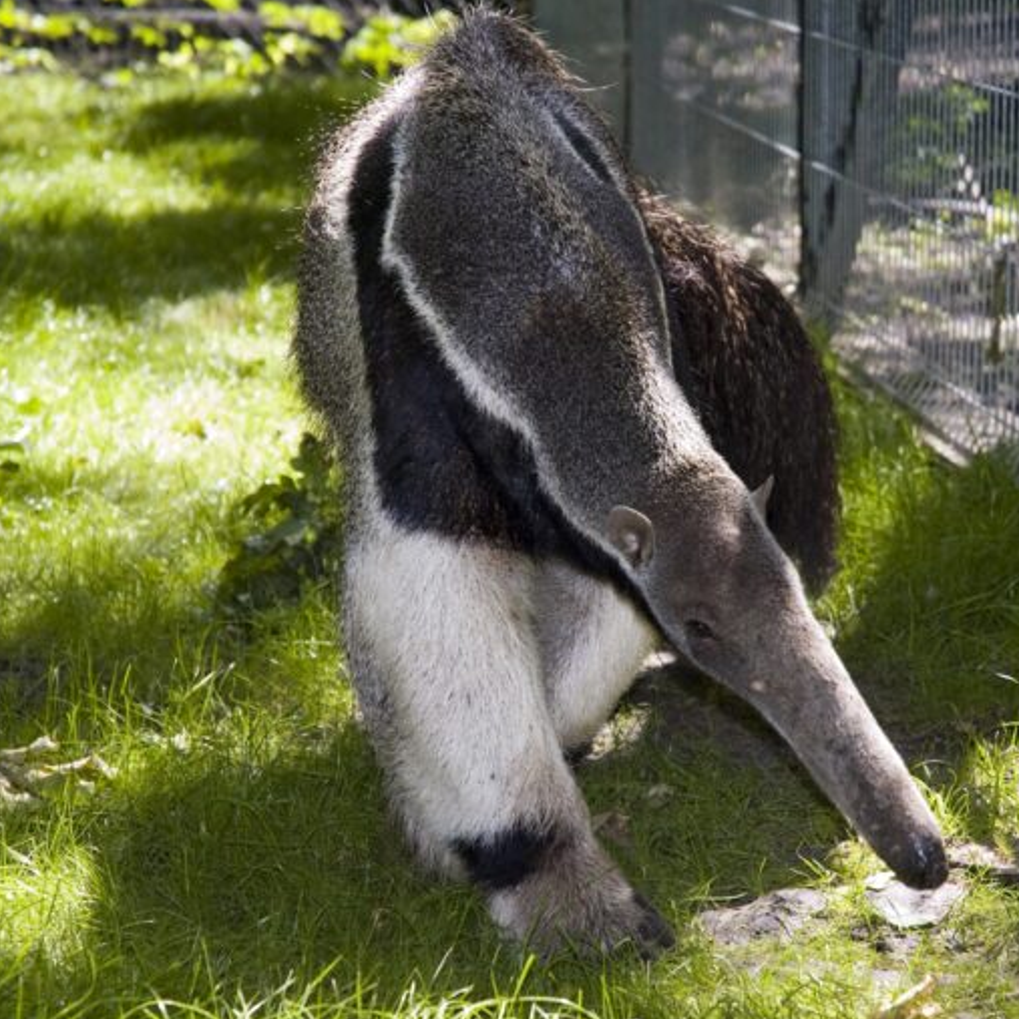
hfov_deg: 12.9
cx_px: 651
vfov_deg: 12.9
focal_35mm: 135
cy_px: 510
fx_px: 4496
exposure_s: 1/500
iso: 800
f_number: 5
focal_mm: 70
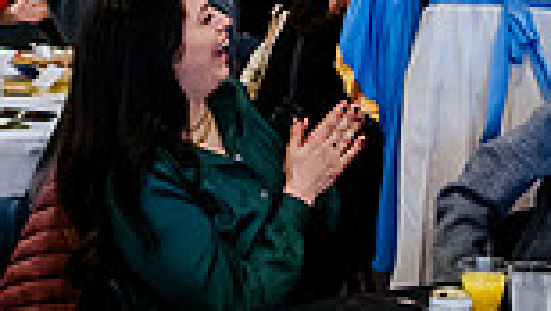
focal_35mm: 133
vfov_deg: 8.9
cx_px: 218
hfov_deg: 16.1
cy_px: -164
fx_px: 1945
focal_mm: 32
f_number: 2.8
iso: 5000
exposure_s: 1/80
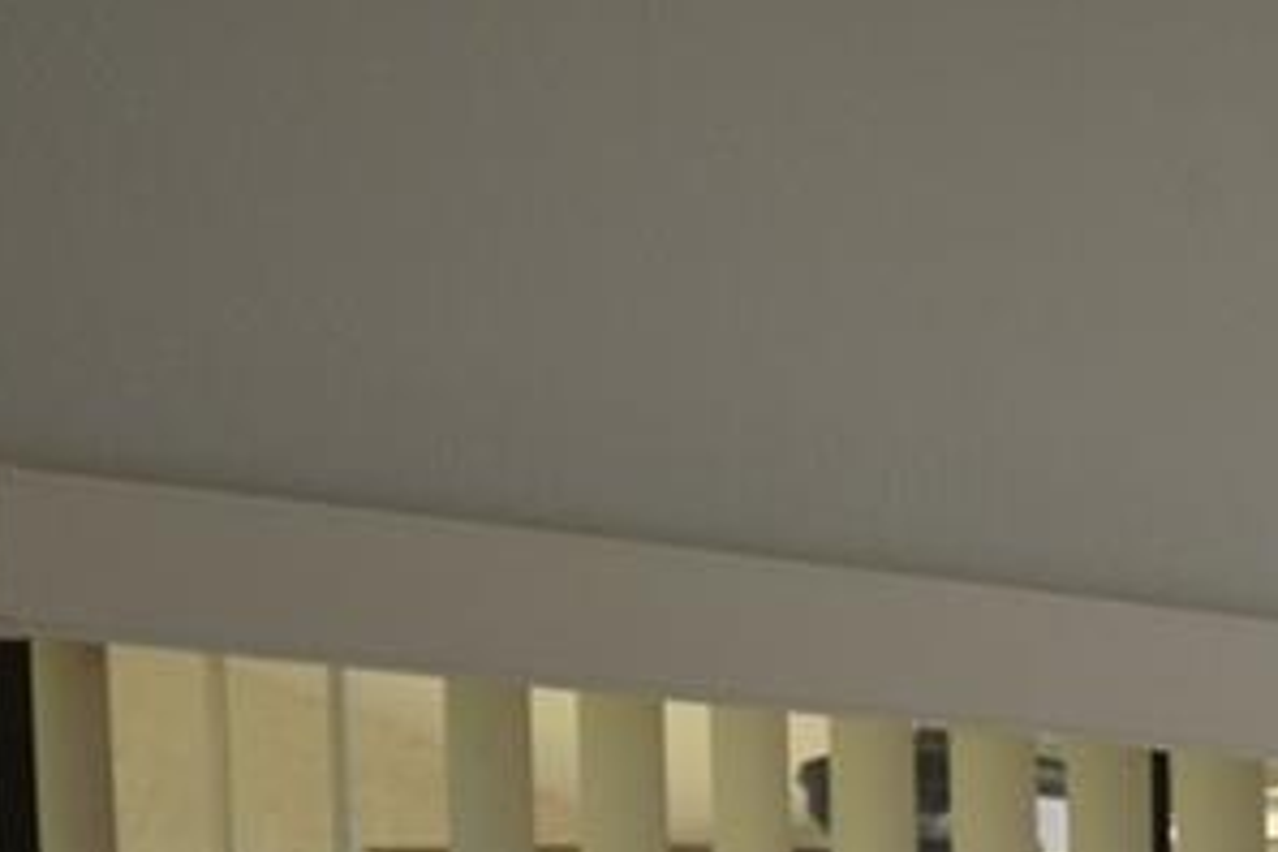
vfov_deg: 10.9
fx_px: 4011
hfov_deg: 15.7
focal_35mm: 113
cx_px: 2220
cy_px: 1799
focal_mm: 14
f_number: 5
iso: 400
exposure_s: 1/100
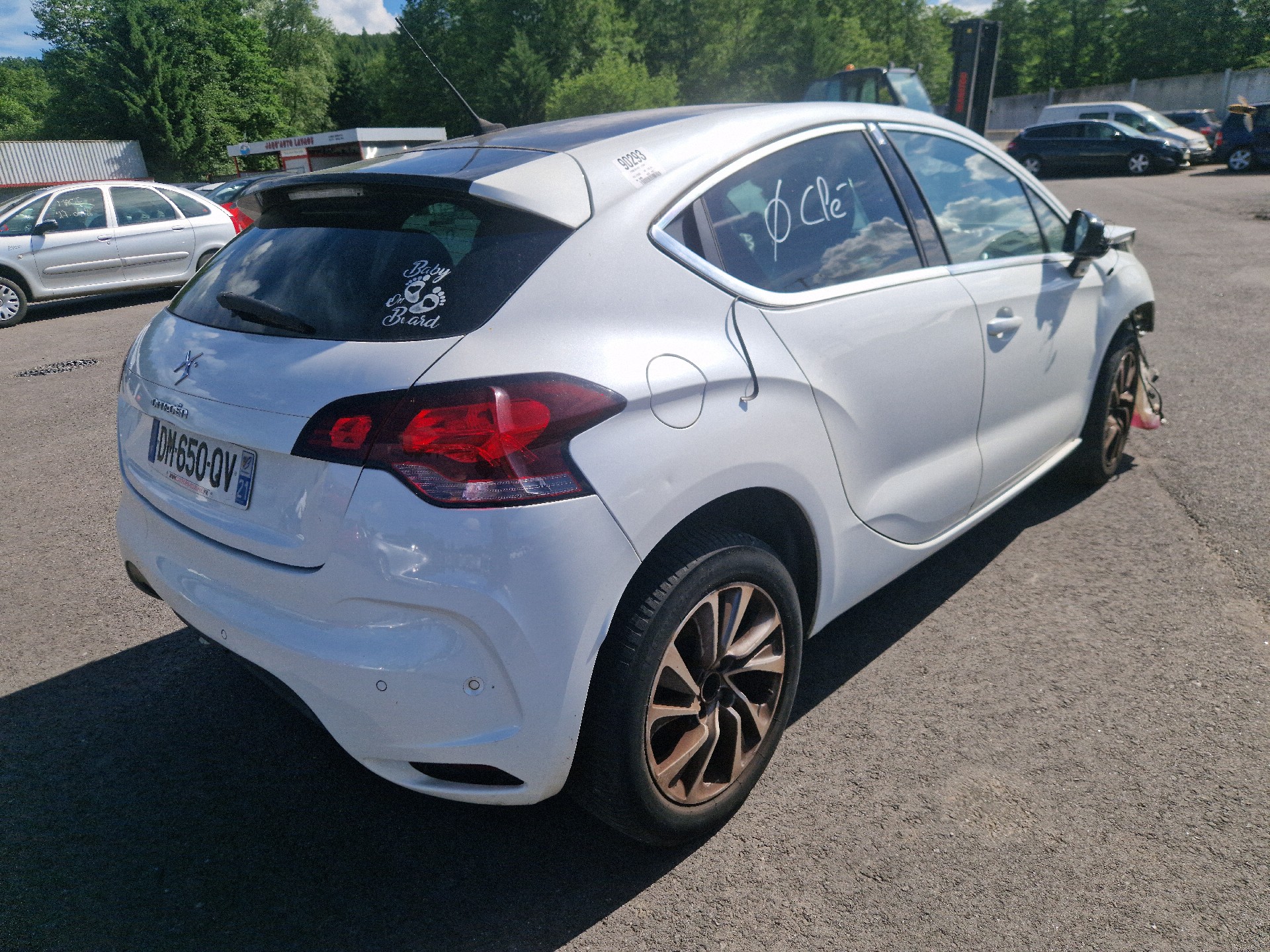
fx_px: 844
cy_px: 476
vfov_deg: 58.9
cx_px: 635
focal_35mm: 23
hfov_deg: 73.9
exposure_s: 1/2500
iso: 50
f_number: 1.8
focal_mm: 5.4
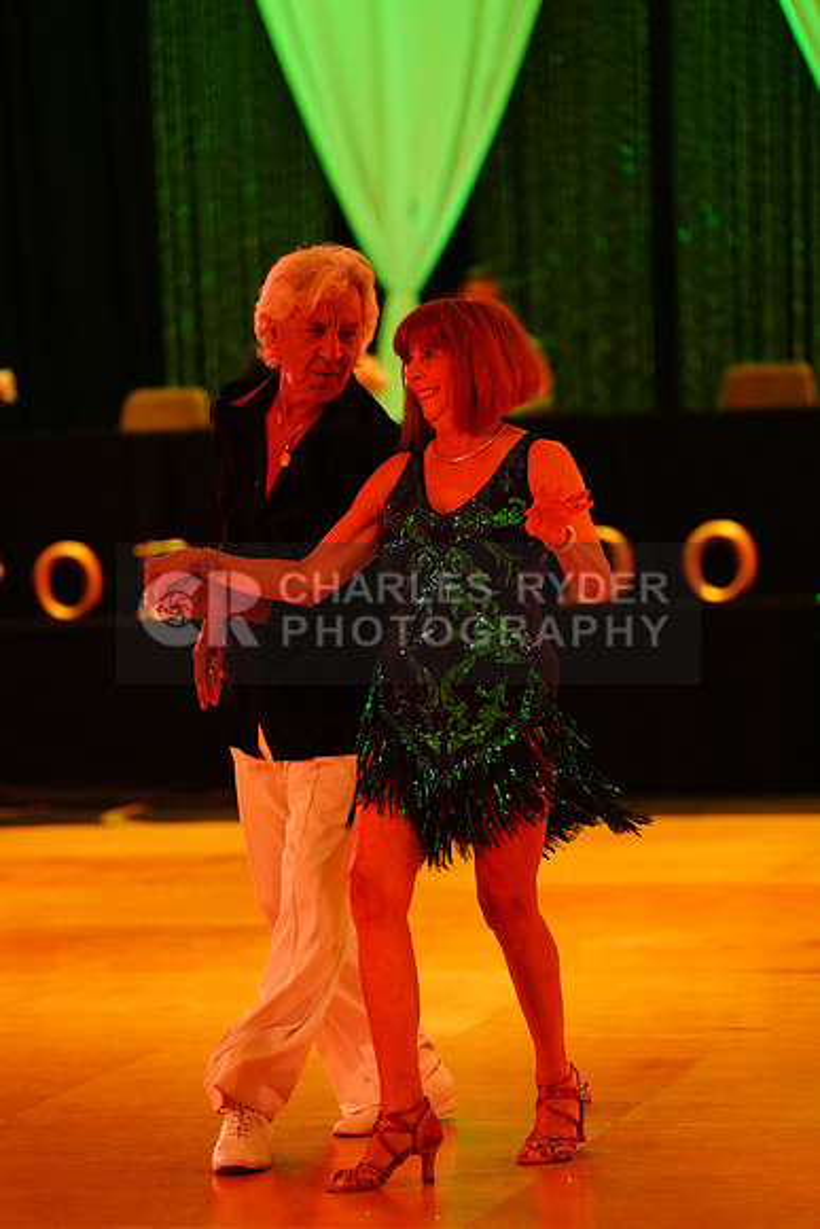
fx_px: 4575
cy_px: 614
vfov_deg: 15.3
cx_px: 410
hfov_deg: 10.2
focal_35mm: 134
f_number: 2.8
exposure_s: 1/320
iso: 5000
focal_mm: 134
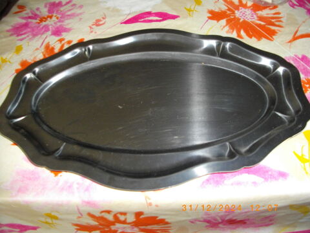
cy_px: 116
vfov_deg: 44.2
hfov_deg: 56.8
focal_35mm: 32
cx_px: 155
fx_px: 287
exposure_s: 1/50
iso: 200
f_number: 2.9
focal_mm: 5.7
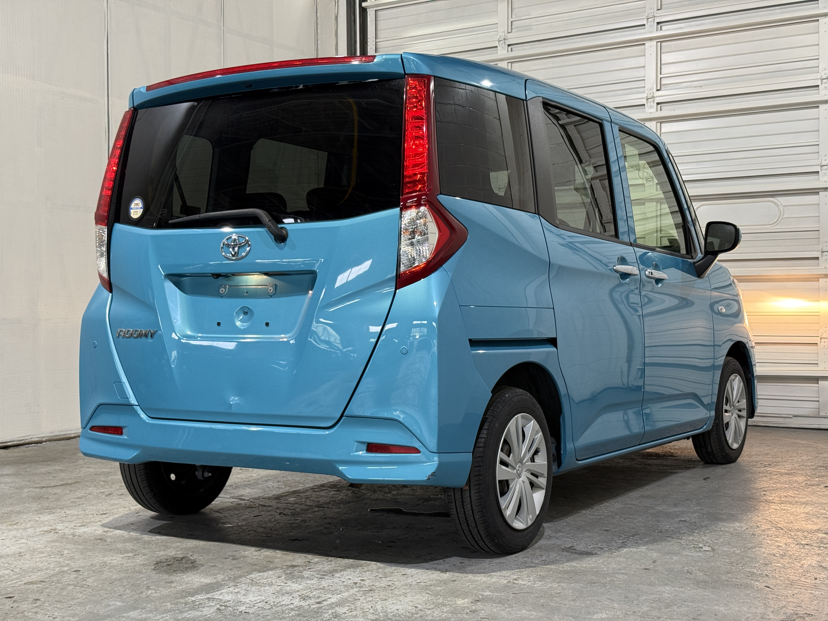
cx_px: 414
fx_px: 1148
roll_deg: +0.2
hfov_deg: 39.7
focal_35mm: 48
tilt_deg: +0.1
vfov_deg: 30.3
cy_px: 310
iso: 125
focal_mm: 6.76
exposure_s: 1/60
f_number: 1.78
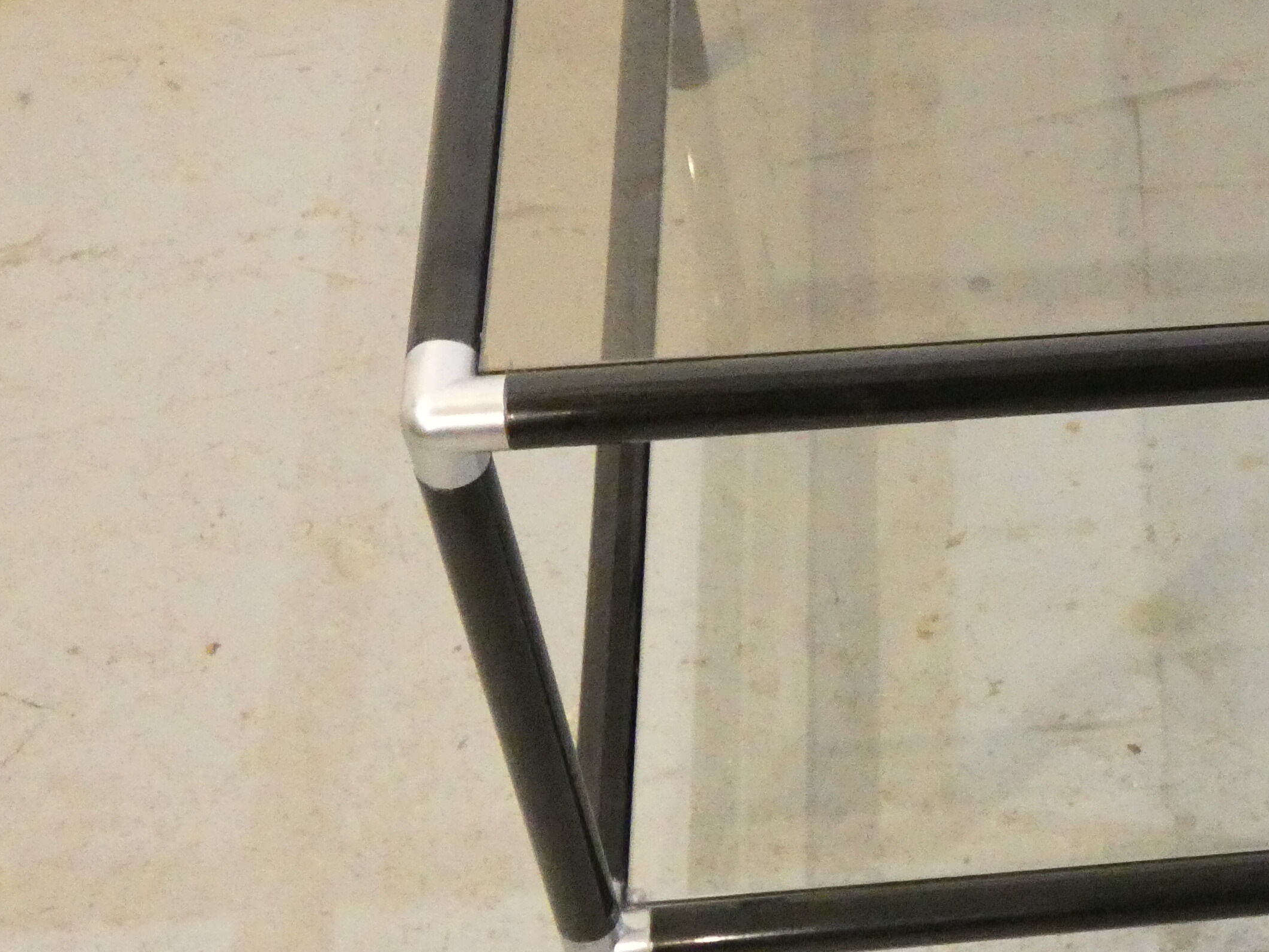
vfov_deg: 16.7
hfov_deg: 21.0
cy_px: 270
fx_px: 3226
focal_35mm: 88
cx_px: 1445
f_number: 3.5
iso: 1600
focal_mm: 6.8
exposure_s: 1/80
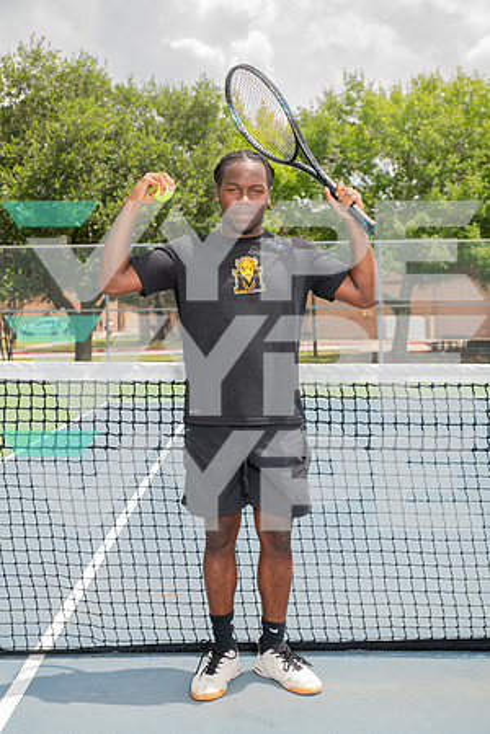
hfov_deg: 28.1
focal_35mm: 48
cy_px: 367
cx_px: 245
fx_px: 980
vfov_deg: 41.1
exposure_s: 1/250
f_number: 6.3
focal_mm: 48
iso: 100
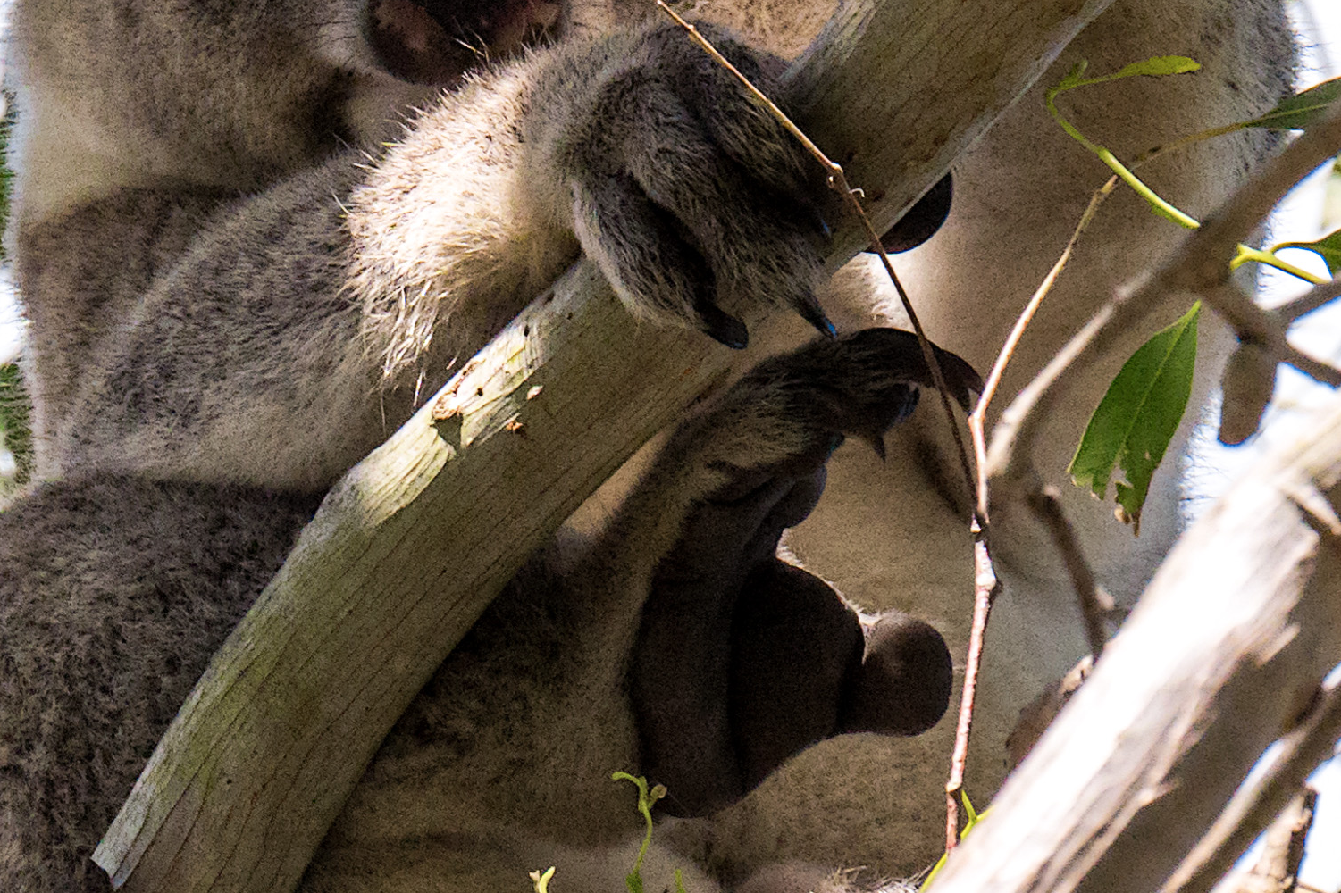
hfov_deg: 2.3
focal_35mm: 888
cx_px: -88
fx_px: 33069
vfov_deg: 1.5
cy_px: 471
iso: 1250
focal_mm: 155
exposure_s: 1/800
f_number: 13
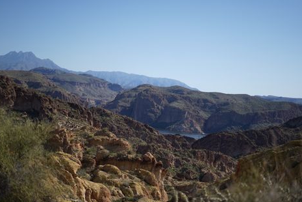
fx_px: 461
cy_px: 106
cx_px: 149
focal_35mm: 55
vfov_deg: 24.6
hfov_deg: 36.2
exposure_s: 1/2500
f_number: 1.8
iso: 50
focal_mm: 50
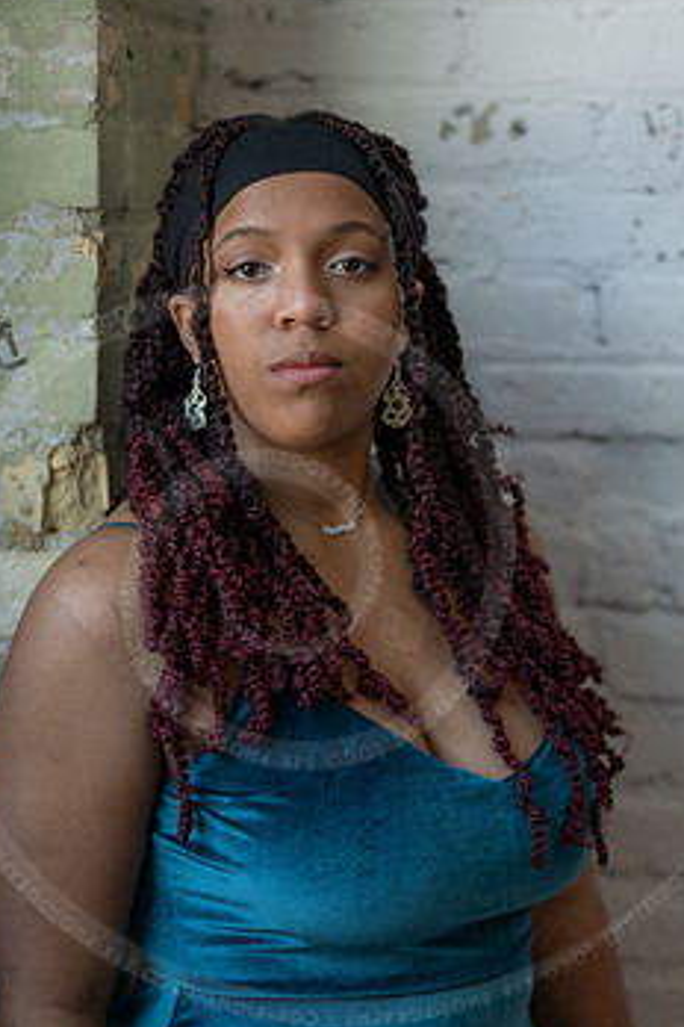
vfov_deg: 18.6
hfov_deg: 12.5
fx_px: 3135
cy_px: 643
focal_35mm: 110
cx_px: 313
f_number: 1.8
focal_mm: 85
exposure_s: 1/250
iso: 320
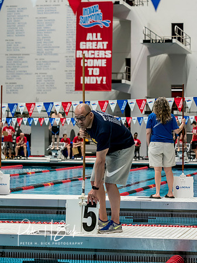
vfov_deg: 15.9
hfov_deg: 11.9
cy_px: 132
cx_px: 98
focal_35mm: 124
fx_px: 942
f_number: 2.8
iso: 3200
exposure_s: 1/1000
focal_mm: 62
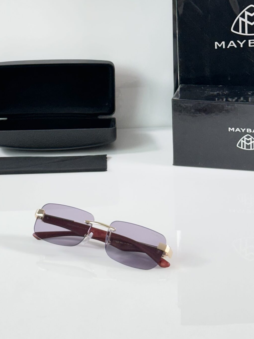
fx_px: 890
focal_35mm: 91
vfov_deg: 21.3
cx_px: 91
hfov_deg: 16.2
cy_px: 68
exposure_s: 1/100
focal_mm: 6.86
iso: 100
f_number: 1.78
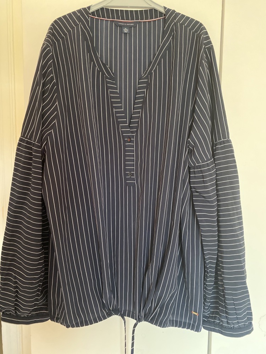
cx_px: 133
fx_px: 266
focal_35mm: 26
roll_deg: -1.4
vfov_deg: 67.3
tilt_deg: -5.1
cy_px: 177
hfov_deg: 53.1
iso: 500
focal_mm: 4.25
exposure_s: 1/53
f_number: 1.8
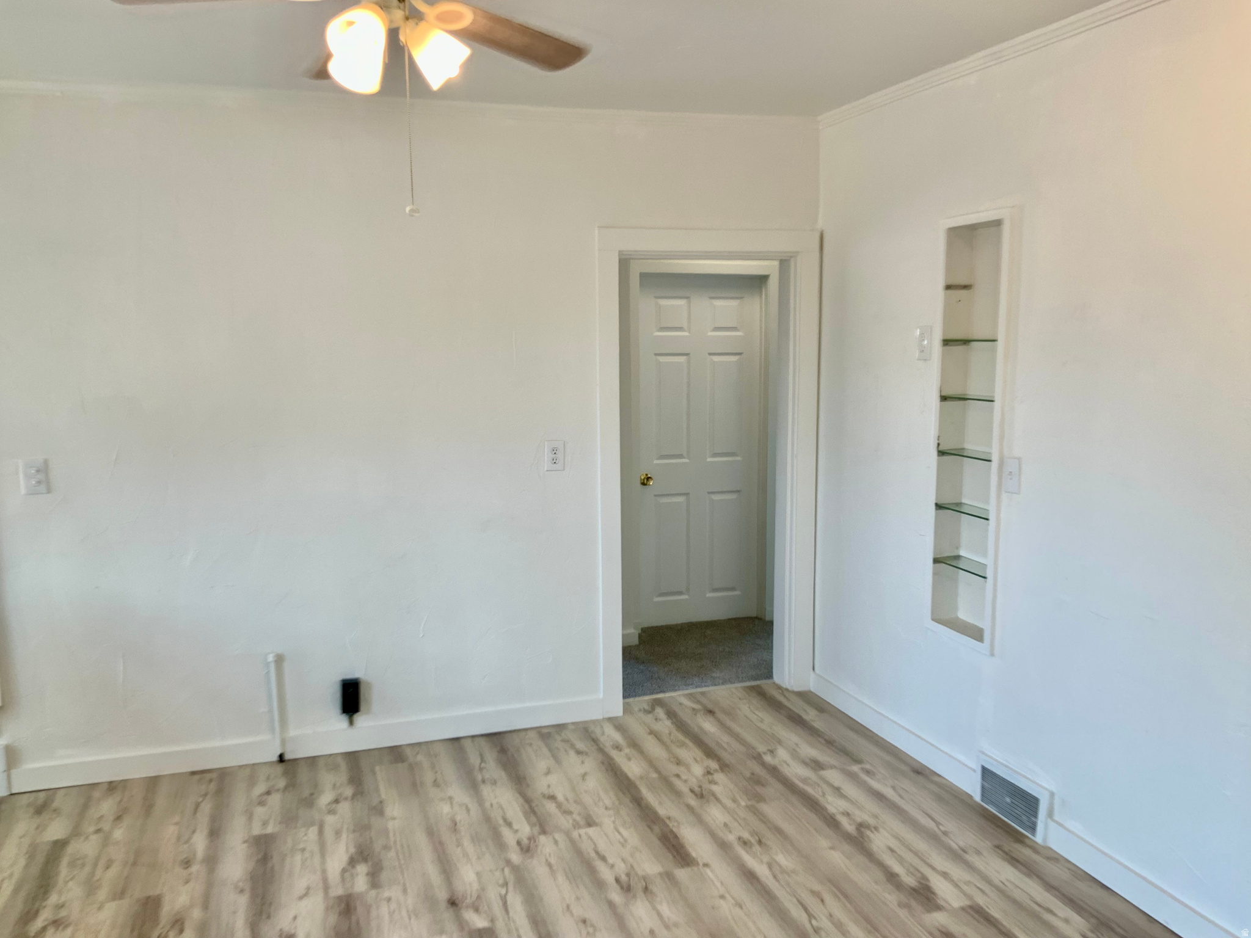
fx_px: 1048
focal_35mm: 29
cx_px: 626
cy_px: 469
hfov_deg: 61.7
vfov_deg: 48.2
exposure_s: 1/120
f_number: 1.8
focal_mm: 3
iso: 32
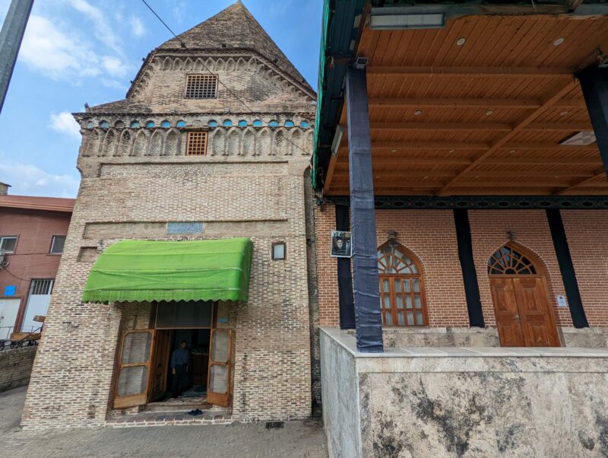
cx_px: 304
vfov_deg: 78.2
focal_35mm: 16
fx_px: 281
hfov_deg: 94.4
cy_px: 229
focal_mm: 2.35
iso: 50
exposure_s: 1/1094
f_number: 2.2
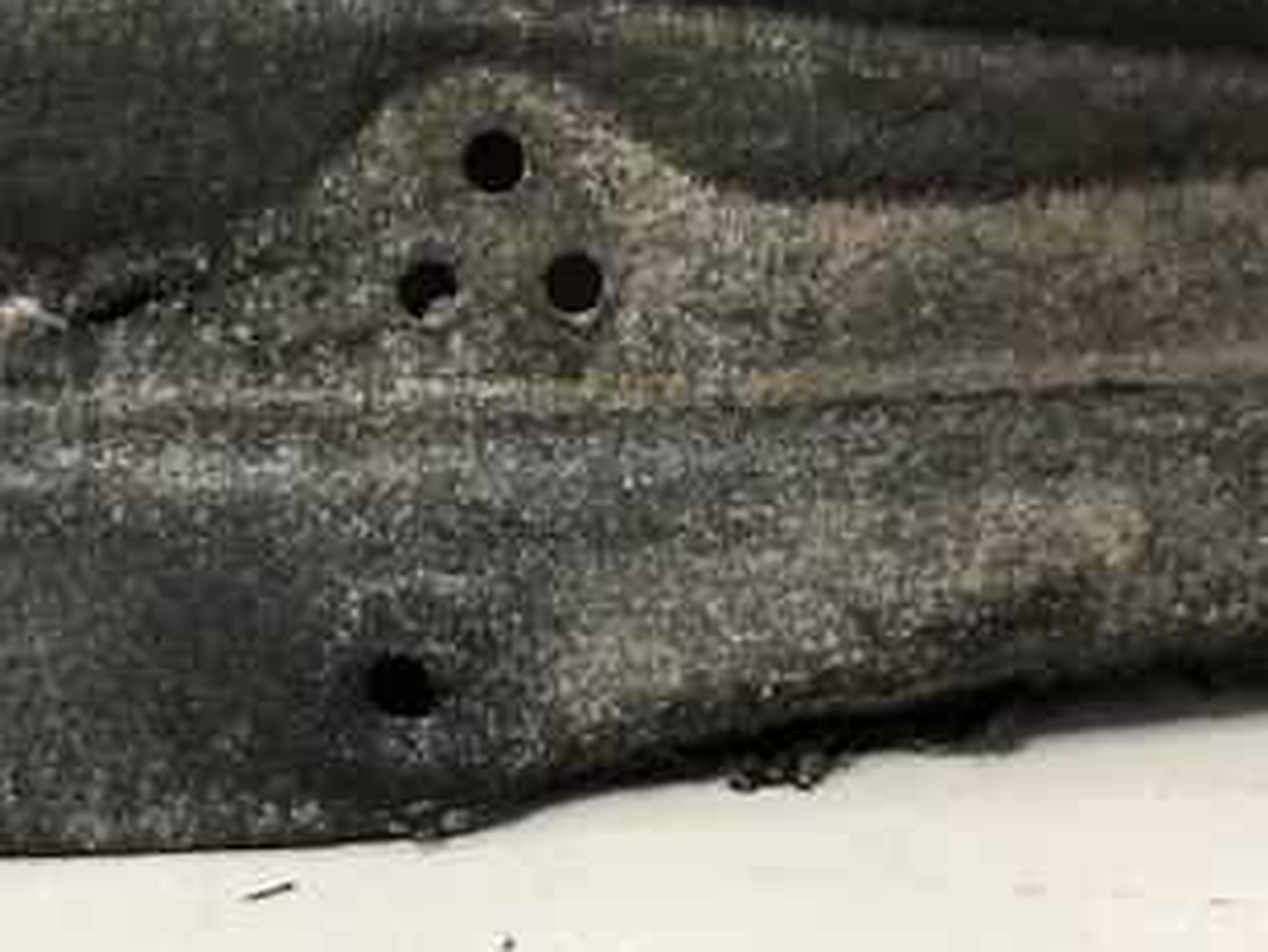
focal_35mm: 58
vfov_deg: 25.2
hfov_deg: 33.2
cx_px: 554
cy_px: 439
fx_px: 2125
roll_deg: +5.1
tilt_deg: -23.9
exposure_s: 1/17
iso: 80
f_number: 1.8
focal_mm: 4
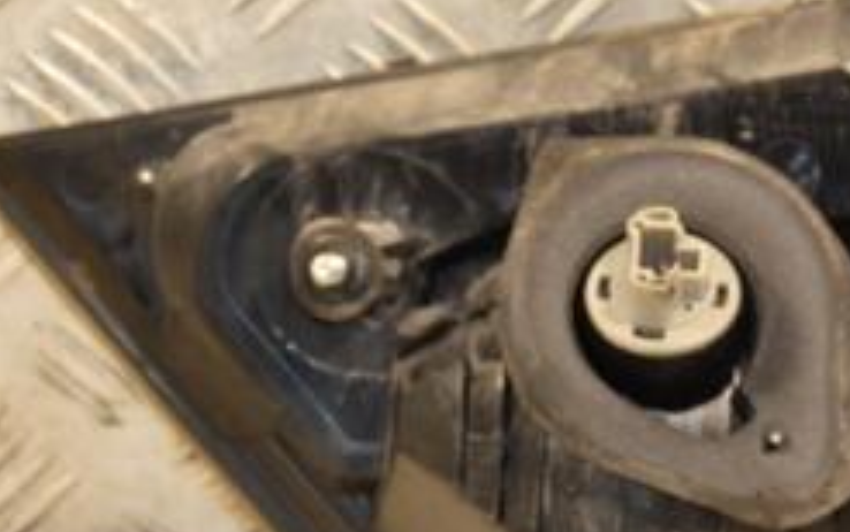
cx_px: 632
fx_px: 5006
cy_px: 211
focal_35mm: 216
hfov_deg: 9.7
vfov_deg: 6.1
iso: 800
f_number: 5
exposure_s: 1/100
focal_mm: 58
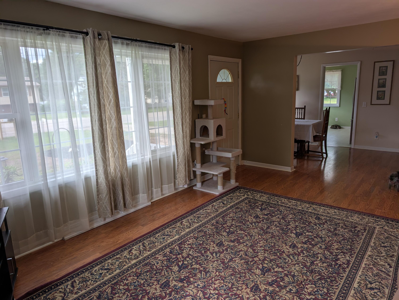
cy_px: 150
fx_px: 277
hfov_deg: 71.5
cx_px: 200
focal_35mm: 24
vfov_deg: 56.9
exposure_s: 1/127
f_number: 1.68
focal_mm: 6.9
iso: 21
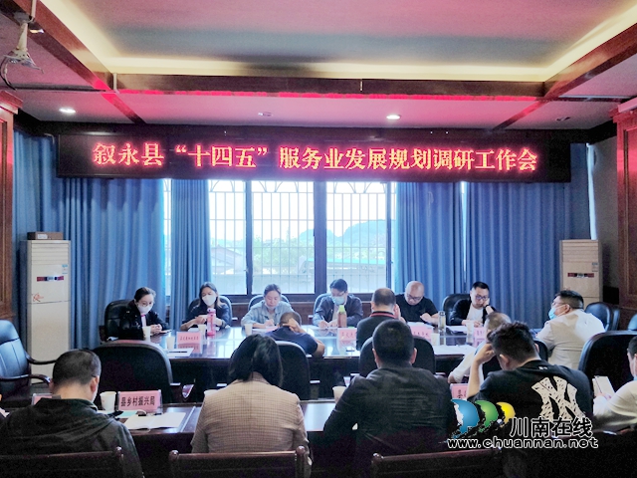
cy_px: 239
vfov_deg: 56.8
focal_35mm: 24
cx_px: 318
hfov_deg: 71.6
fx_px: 442
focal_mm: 4.1
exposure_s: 1/100
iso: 250
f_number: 1.7
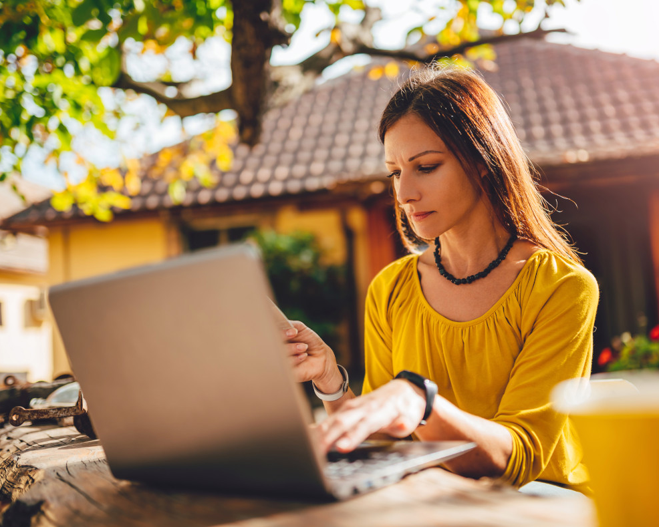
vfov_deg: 37.3
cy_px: 262
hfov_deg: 45.6
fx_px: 780
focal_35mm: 40
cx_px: 390
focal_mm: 35
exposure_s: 1/1250
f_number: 1.4
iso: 100
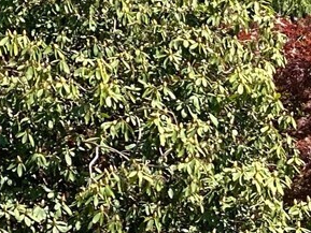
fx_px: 2589
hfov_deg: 6.7
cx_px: 604
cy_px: 450
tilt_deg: -2.6
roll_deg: +4.0
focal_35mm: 288
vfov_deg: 5.1
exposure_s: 1/695
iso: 20
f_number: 2
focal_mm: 6
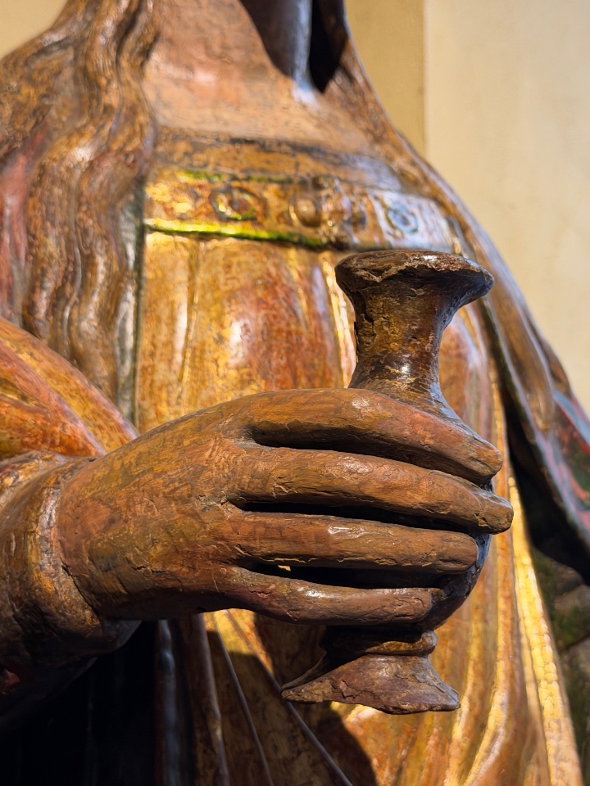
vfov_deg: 32.1
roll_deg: +0.6
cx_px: 311
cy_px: 452
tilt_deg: -0.5
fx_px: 1364
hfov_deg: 24.4
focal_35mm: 60
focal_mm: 6.76
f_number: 1.78
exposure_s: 1/50
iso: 64
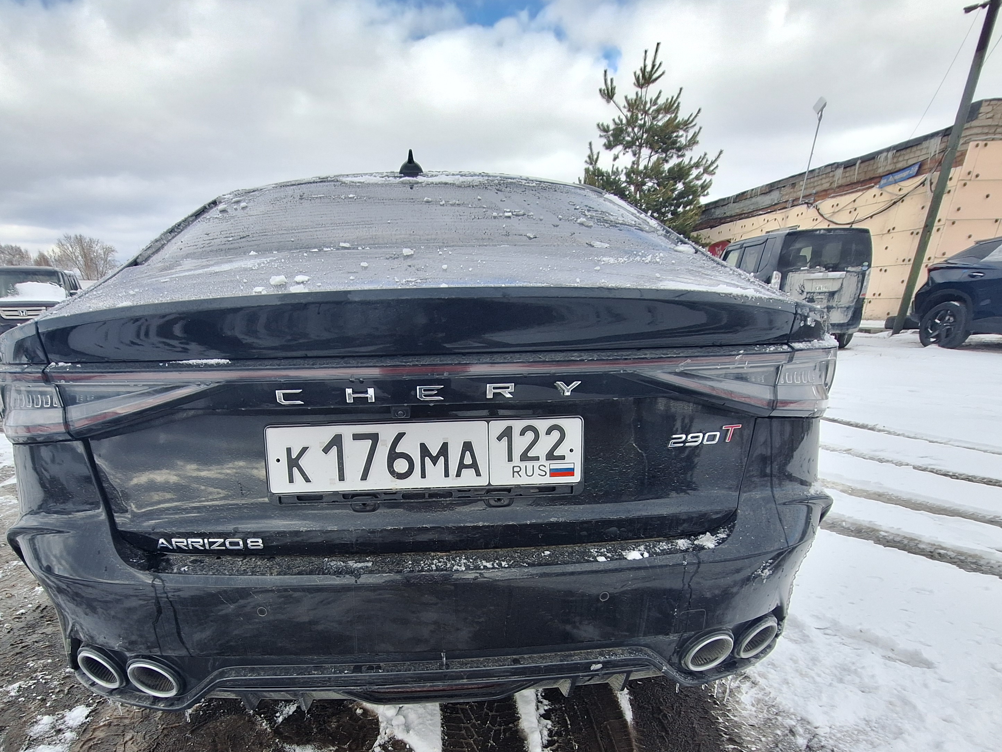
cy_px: 514
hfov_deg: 87.1
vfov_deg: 69.1
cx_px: 422
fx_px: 521
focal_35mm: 18
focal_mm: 1.74
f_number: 2.2
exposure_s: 1/1316
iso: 40
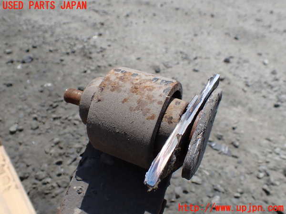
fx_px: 248
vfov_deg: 46.8
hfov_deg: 60.0
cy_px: 107
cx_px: 143
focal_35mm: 30
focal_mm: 5.4
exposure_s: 1/1000
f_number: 3.2
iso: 100
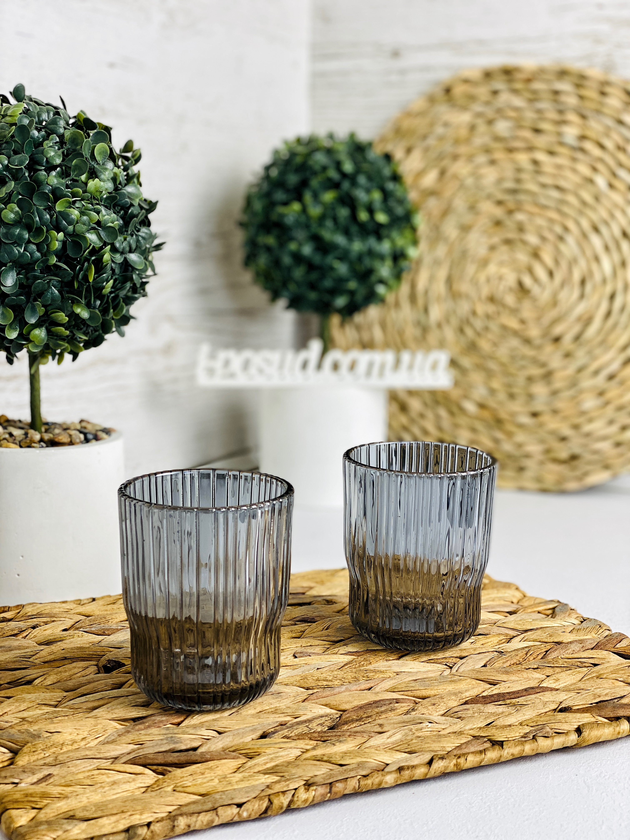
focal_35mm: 52
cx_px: 315
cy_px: 420
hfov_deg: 28.0
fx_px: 1262
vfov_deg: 36.8
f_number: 2
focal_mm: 6
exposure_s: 1/100
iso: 32
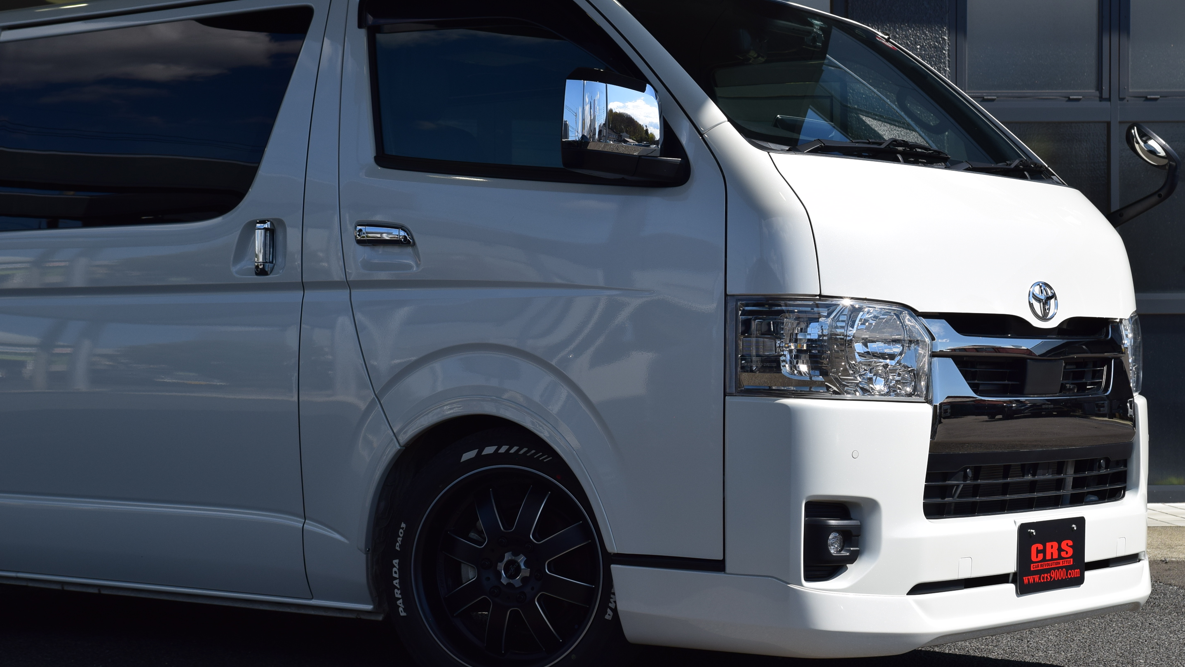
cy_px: 332
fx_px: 2262
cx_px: 594
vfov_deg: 16.8
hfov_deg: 29.4
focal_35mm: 72
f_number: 11
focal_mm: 44
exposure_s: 1/500
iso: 220
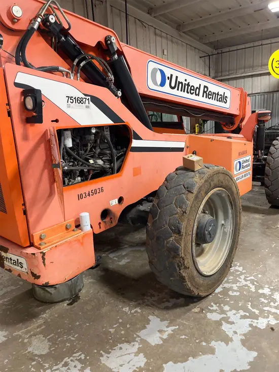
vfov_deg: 67.3
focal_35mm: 26
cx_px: 140
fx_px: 279
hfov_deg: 53.1
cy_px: 186
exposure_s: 1/60
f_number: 1.6
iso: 125
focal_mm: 5.1
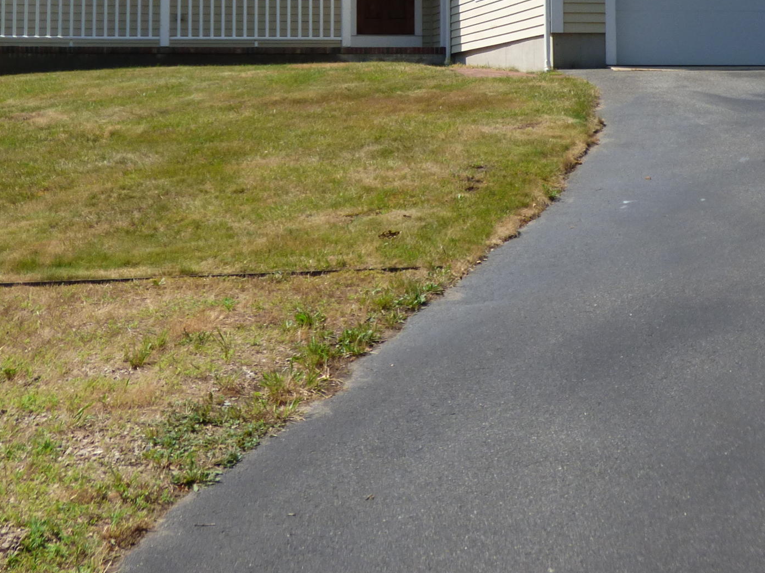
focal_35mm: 78
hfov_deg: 25.0
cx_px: 420
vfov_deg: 18.2
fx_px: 1723
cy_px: -45
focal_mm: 6.18
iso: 100
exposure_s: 1/1000
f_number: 3.4
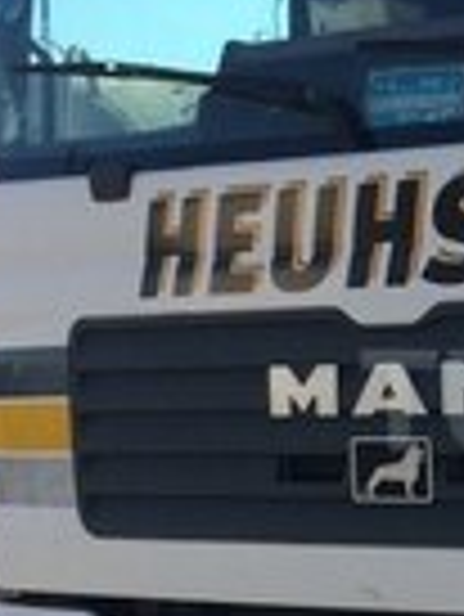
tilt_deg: -1.7
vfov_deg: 18.7
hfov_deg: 13.3
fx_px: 1874
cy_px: 400
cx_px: 707
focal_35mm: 105
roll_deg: +1.5
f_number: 2.2
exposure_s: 1/1368
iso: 32
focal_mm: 4.15
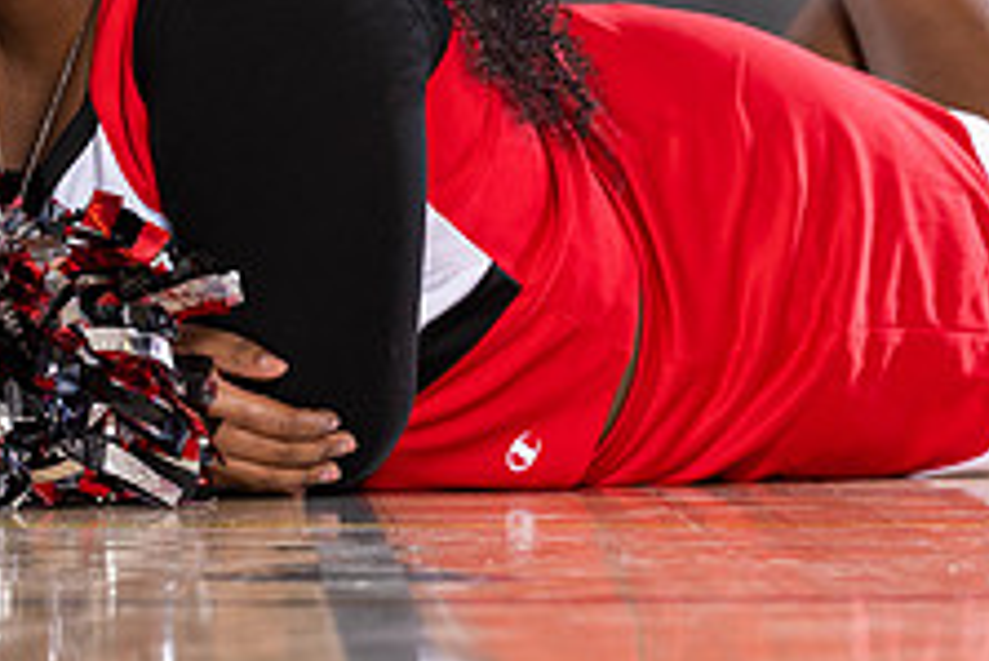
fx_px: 12398
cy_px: 95
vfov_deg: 3.1
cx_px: 133
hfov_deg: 4.6
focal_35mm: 451
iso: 125
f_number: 4.5
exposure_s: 1/200
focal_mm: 125
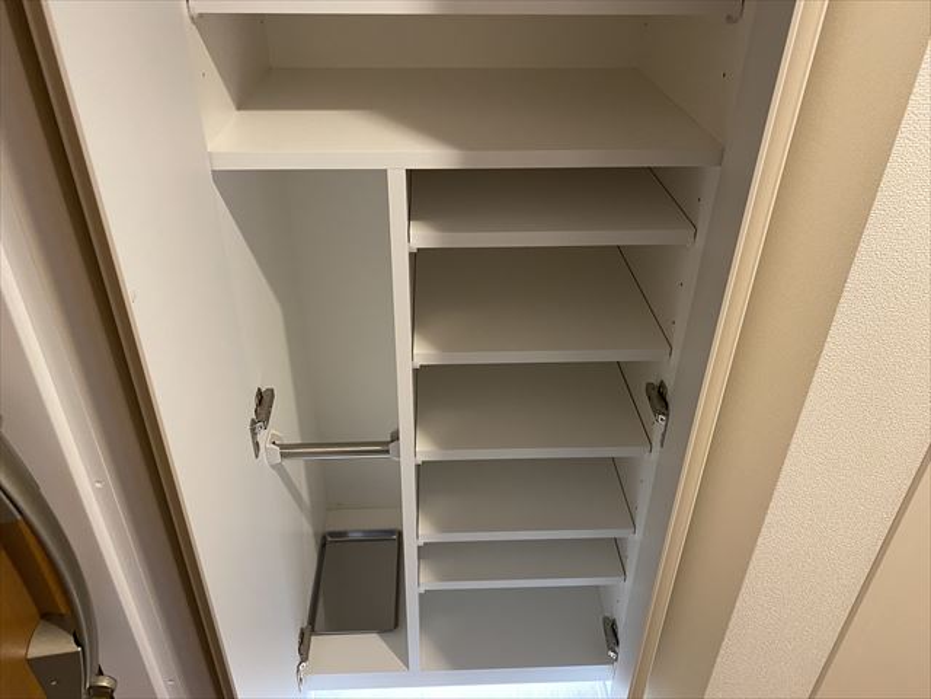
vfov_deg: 53.1
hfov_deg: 67.3
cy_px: 350
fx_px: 699
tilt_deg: -30.2
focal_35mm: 26
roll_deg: -1.1
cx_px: 466
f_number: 1.8
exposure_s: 1/50
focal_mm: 4.25
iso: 200
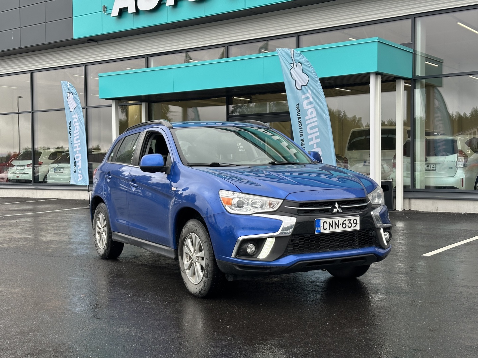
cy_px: 179
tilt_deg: -0.5
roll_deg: +0.5
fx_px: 663
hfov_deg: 39.7
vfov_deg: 30.3
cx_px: 239
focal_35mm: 48
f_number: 1.78
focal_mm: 6.86
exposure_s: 1/389
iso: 64
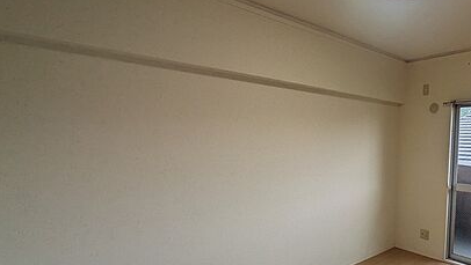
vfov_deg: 47.1
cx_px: 367
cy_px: 172
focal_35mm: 24
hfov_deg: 69.8
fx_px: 300
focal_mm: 1.83
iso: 48
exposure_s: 1/283
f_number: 2.2
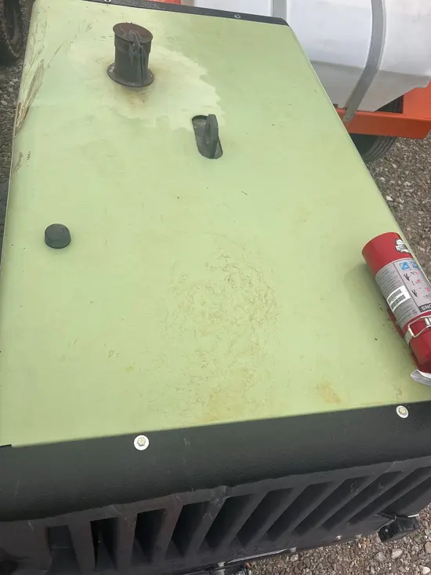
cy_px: 288
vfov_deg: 67.3
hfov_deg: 53.1
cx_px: 216
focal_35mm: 26
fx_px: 432
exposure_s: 1/121
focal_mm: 5.96
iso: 32
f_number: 1.6
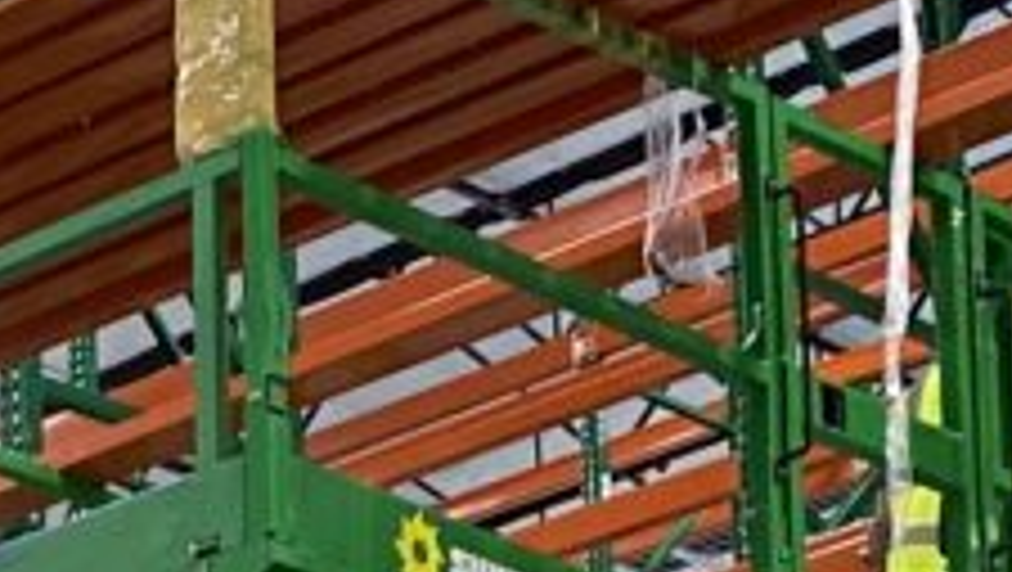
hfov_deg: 9.9
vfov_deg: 5.7
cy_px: 2018
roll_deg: -1.5
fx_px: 5183
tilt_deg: +6.4
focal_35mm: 193
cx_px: -1381
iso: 125
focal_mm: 4.25
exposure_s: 1/60
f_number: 1.8
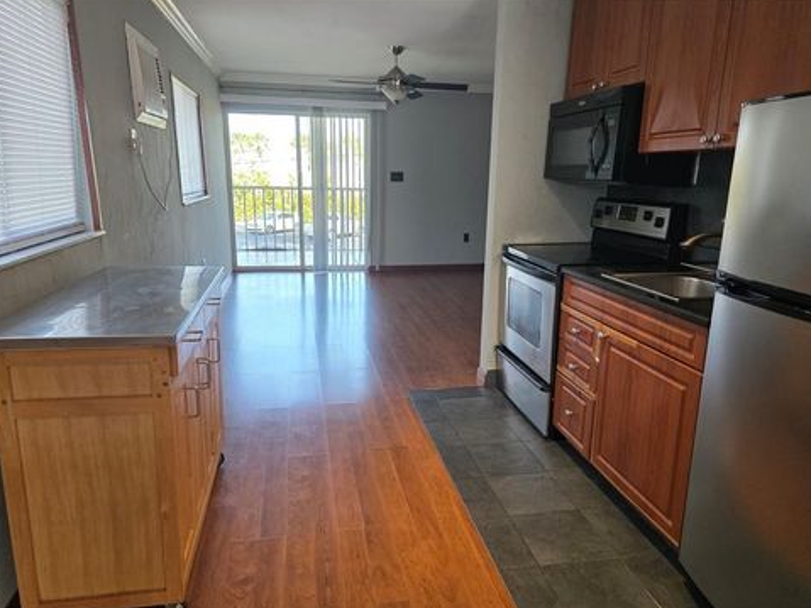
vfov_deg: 56.8
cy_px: 309
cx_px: 413
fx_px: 562
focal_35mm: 24
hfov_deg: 71.6
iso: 200
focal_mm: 6.3
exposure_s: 1/180
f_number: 1.7
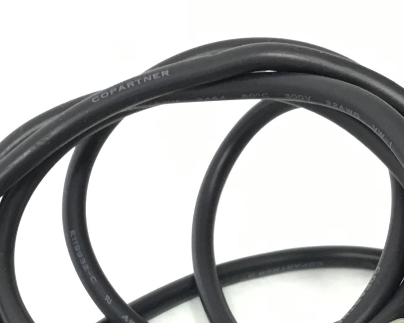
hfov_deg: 25.1
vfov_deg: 19.4
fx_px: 909
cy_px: 342
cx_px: 218
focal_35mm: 76
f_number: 2.4
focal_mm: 3.3
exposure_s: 1/33
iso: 100
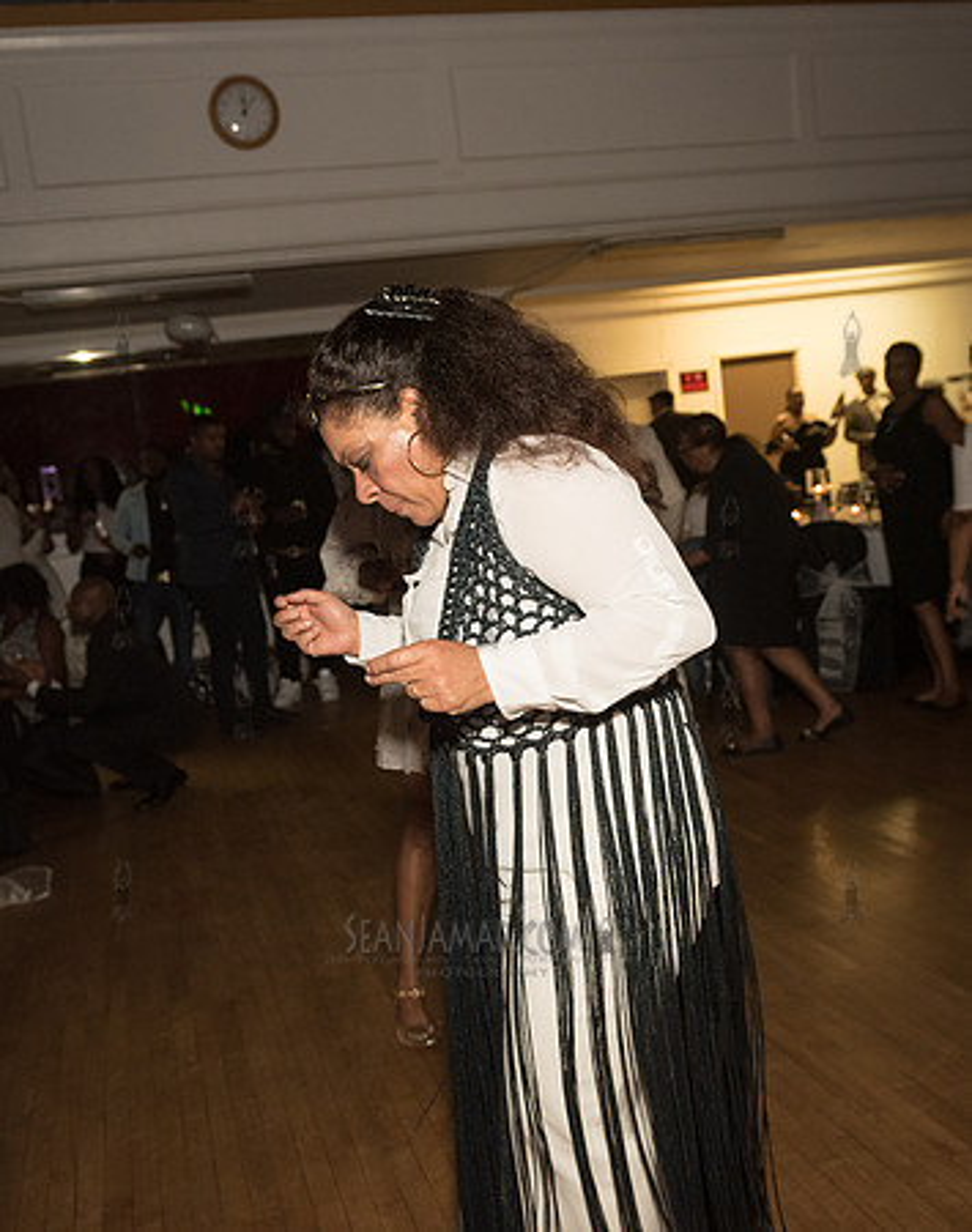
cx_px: 478
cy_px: 616
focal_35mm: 34
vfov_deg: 53.2
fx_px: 1232
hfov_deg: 43.1
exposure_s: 1/250
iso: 2000
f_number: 3.5
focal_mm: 24
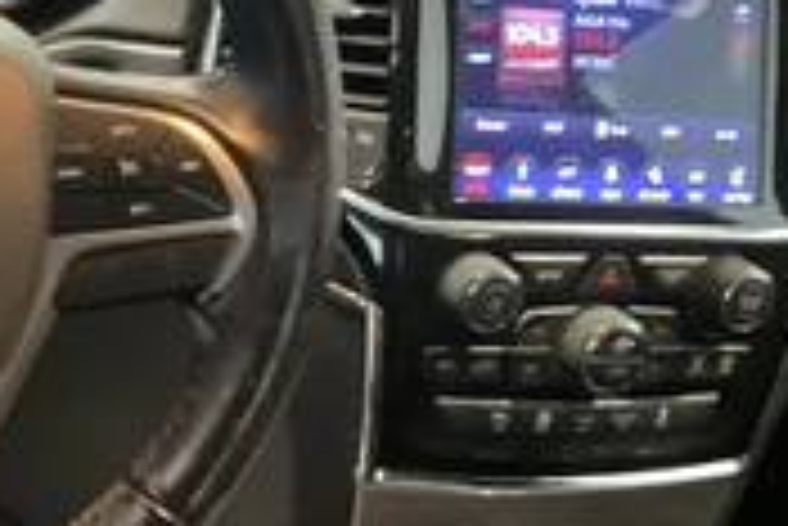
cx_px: -86
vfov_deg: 19.8
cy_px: 229
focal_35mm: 69
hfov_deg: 26.8
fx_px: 1512
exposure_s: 1/30
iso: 500
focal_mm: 3
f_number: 1.8
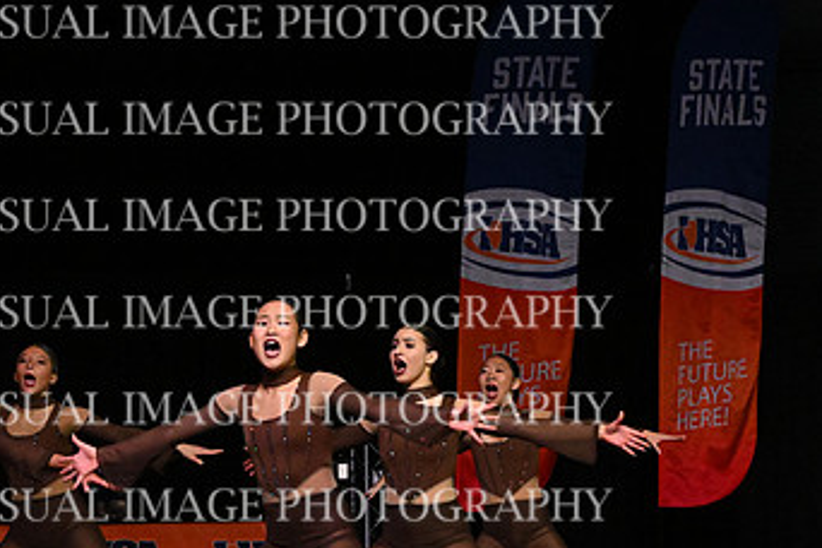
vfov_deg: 7.5
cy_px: 457
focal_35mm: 183
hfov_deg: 11.2
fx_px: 4178
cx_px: 264
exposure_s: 1/1000
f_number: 4
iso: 8000
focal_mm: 72
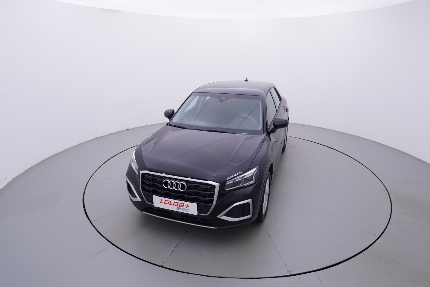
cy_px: 144
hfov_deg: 77.3
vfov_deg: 56.2
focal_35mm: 22
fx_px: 269
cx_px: 215
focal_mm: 15
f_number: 5
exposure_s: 1/80
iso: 200
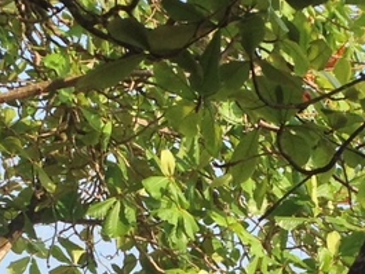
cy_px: 384
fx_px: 2226
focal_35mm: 211
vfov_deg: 7.0
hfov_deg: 9.4
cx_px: 284
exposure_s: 1/812
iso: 50
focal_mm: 4.28
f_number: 2.4
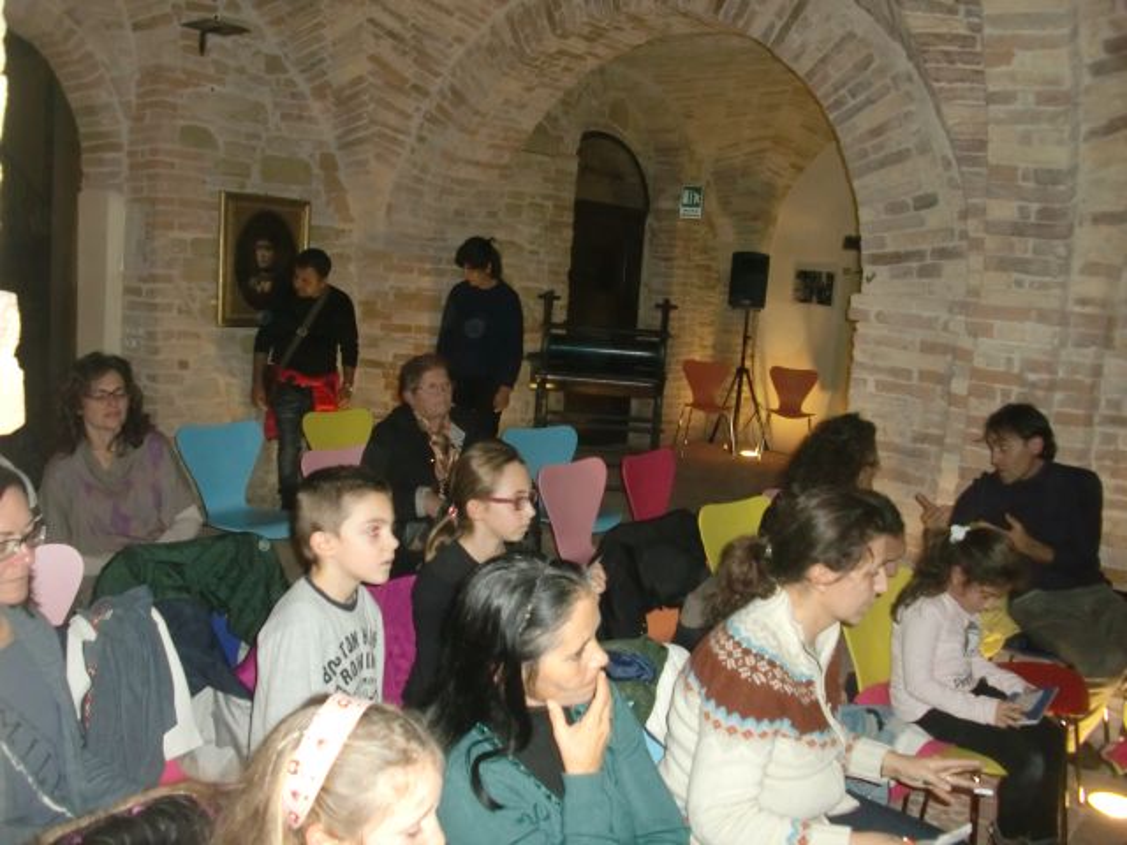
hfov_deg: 51.4
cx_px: 564
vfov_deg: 39.7
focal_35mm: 36
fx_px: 1172
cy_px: 422
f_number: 2.8
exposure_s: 1/60
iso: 400
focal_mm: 6.3
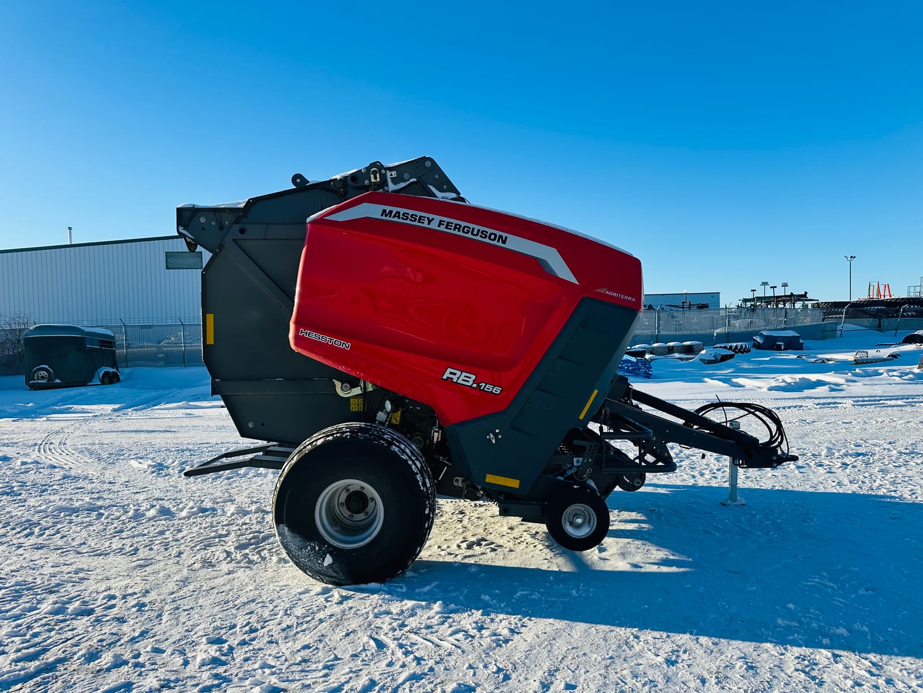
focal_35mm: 24
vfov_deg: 56.8
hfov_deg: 71.6
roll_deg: +2.0
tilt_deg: -2.2
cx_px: 462
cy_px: 346
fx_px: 640
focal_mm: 6.86
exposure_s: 1/3597
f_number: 1.78
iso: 80
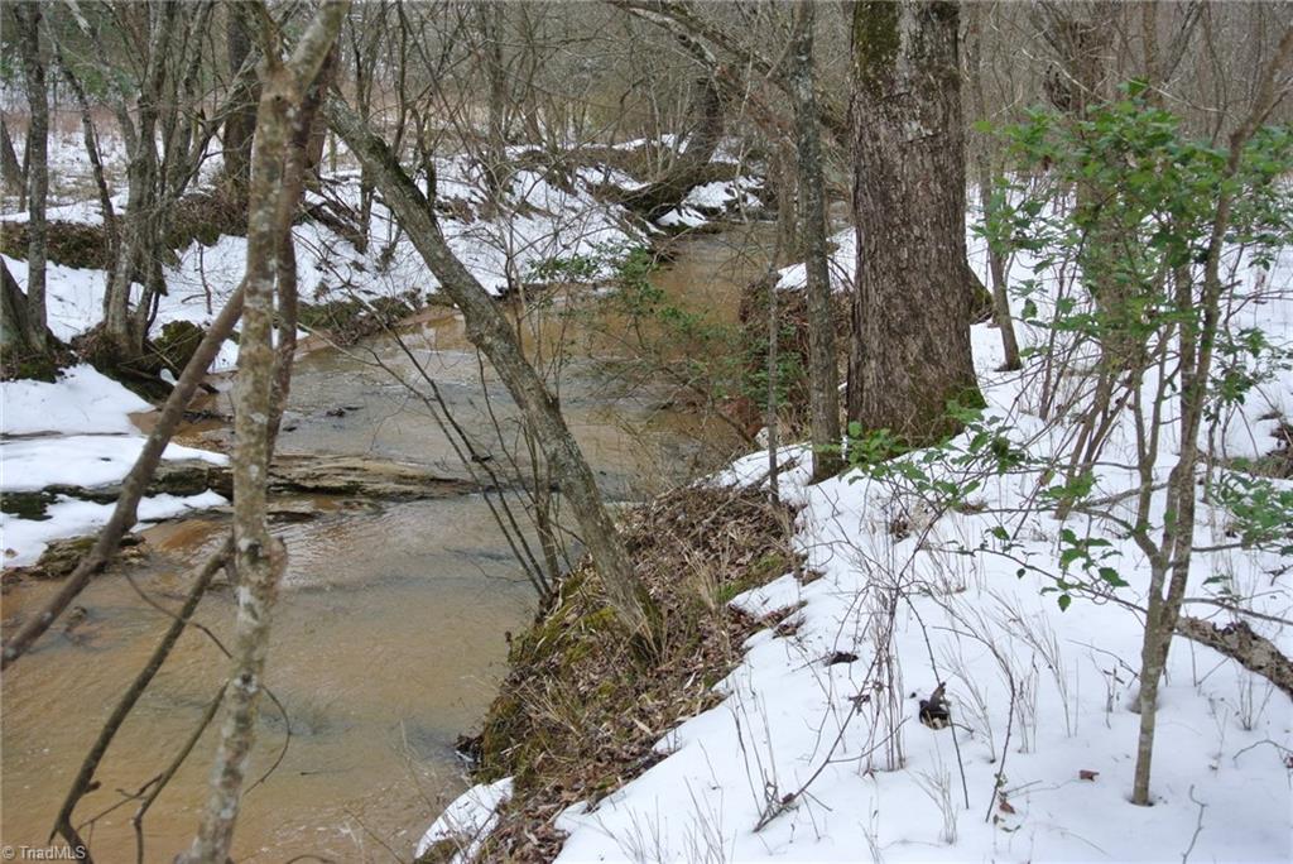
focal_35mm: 37
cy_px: 432
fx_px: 1330
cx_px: 646
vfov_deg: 36.0
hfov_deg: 51.9
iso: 100
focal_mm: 14
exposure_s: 1/320
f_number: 4
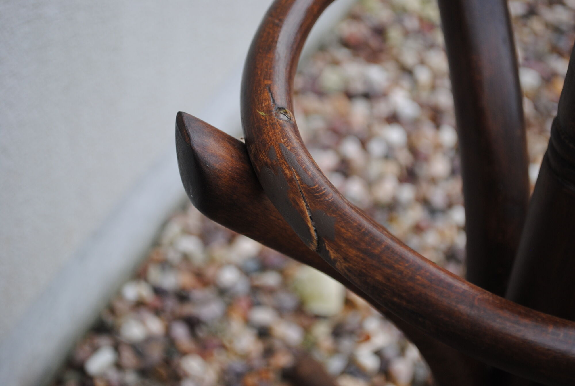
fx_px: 1152
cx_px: 288
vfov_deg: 19.0
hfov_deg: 28.0
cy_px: 193
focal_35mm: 72
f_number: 5.3
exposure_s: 1/60
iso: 200
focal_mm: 48
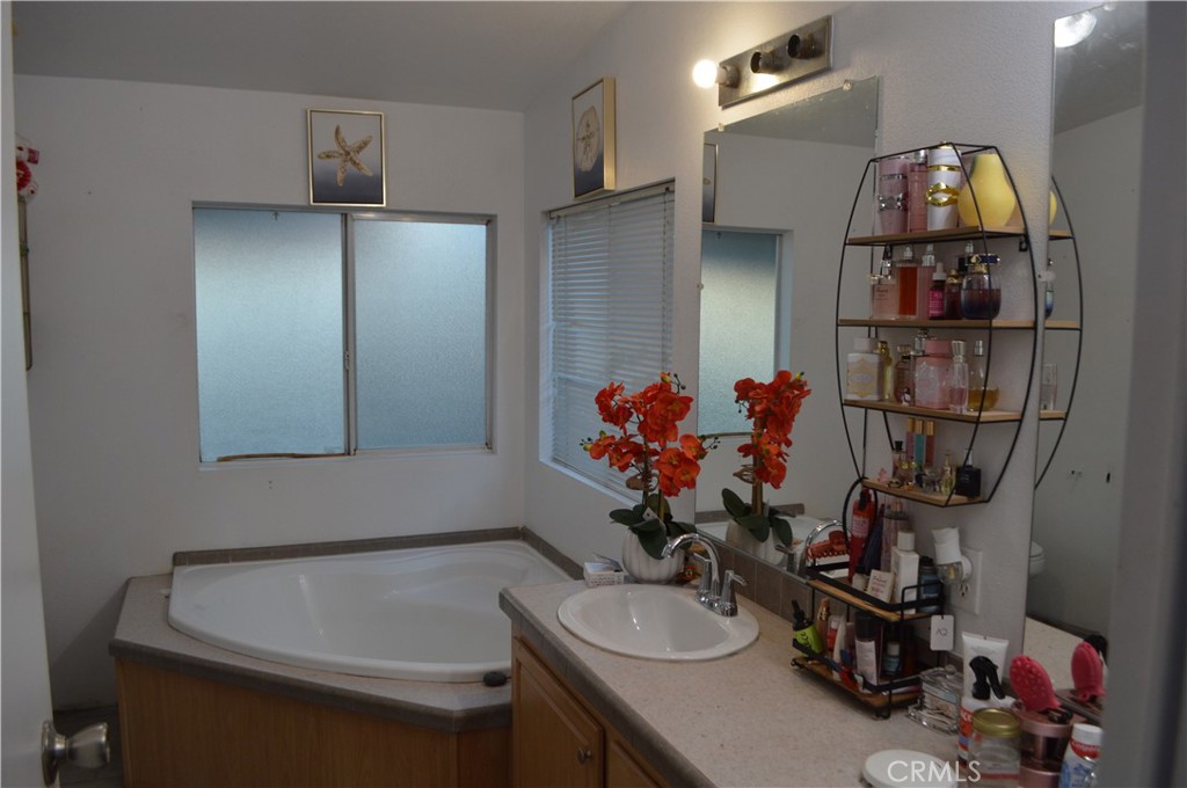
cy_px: 394
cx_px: 594
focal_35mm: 27
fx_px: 889
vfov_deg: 47.8
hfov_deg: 67.4
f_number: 5
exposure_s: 1/100
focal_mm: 18
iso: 400
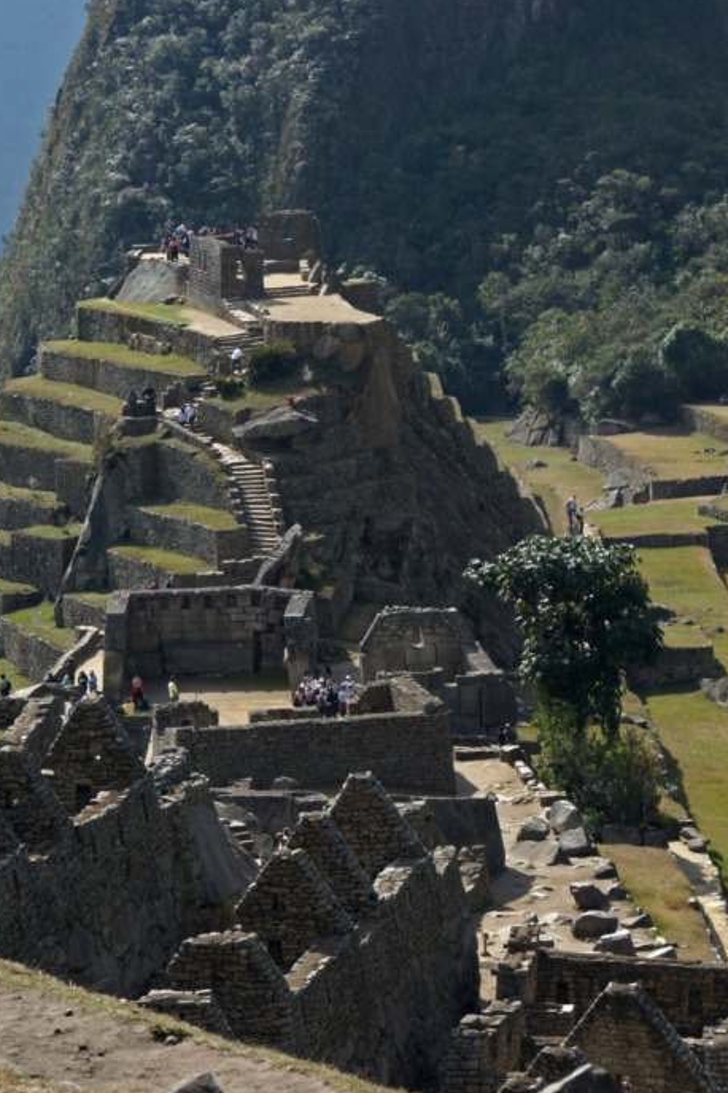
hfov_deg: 7.8
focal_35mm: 176
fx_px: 5344
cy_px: 322
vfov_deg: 11.7
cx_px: 258
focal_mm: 70
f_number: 7.1
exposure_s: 1/200
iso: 200
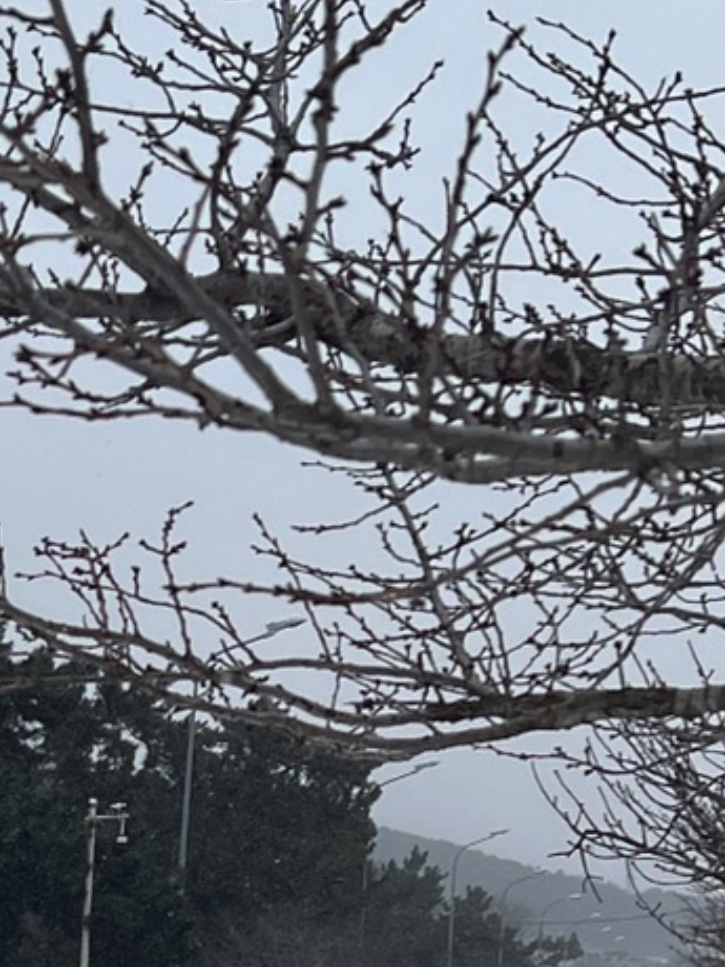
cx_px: -397
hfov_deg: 12.4
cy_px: 1339
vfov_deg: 16.3
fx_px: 3156
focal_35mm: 113
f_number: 1.5
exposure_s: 1/1488
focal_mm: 5.7
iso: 50
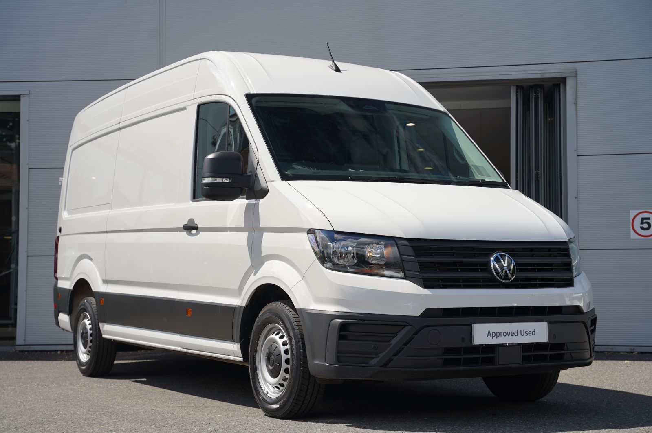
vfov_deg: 23.7
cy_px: 216
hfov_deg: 35.0
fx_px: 1033
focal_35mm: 57
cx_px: 326
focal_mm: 57.1
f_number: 4.5
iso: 100
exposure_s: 1/400
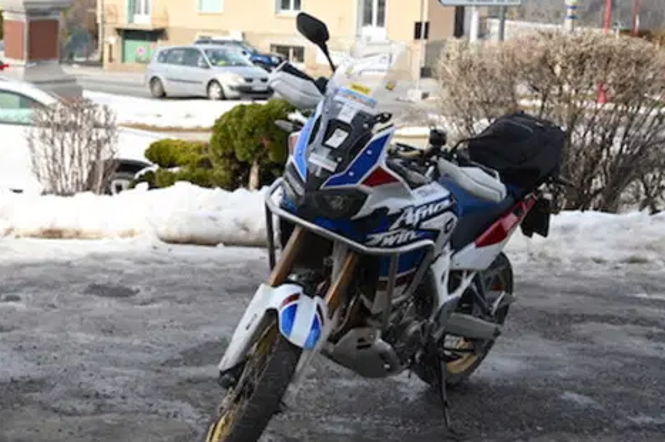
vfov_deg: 18.5
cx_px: 60
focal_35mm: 73
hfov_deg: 26.6
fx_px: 1352
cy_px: 181
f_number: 4.5
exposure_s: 1/500
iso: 100
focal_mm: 28.5
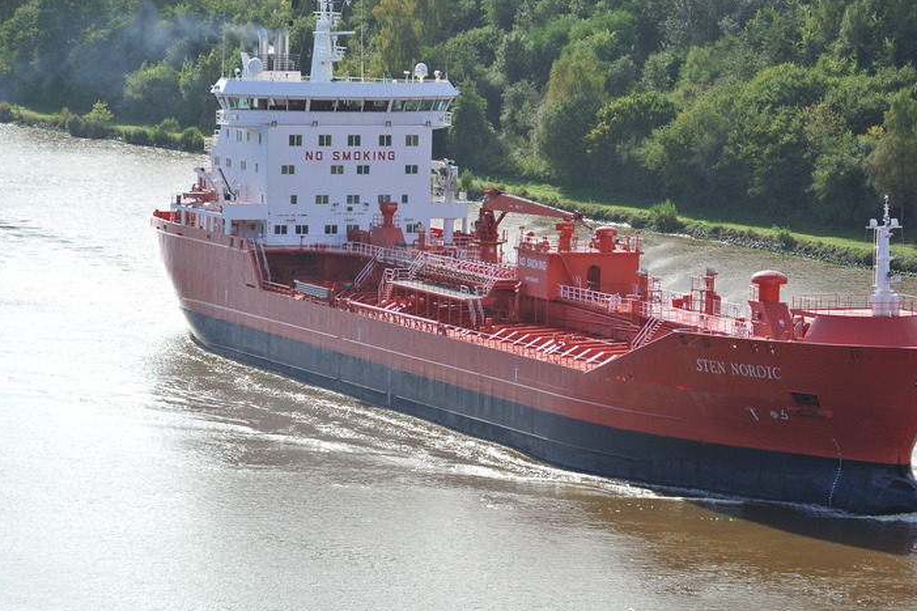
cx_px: 519
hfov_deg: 11.7
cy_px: 317
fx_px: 4482
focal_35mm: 176
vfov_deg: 7.8
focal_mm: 57.2
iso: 100
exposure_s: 1/500
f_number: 4.5
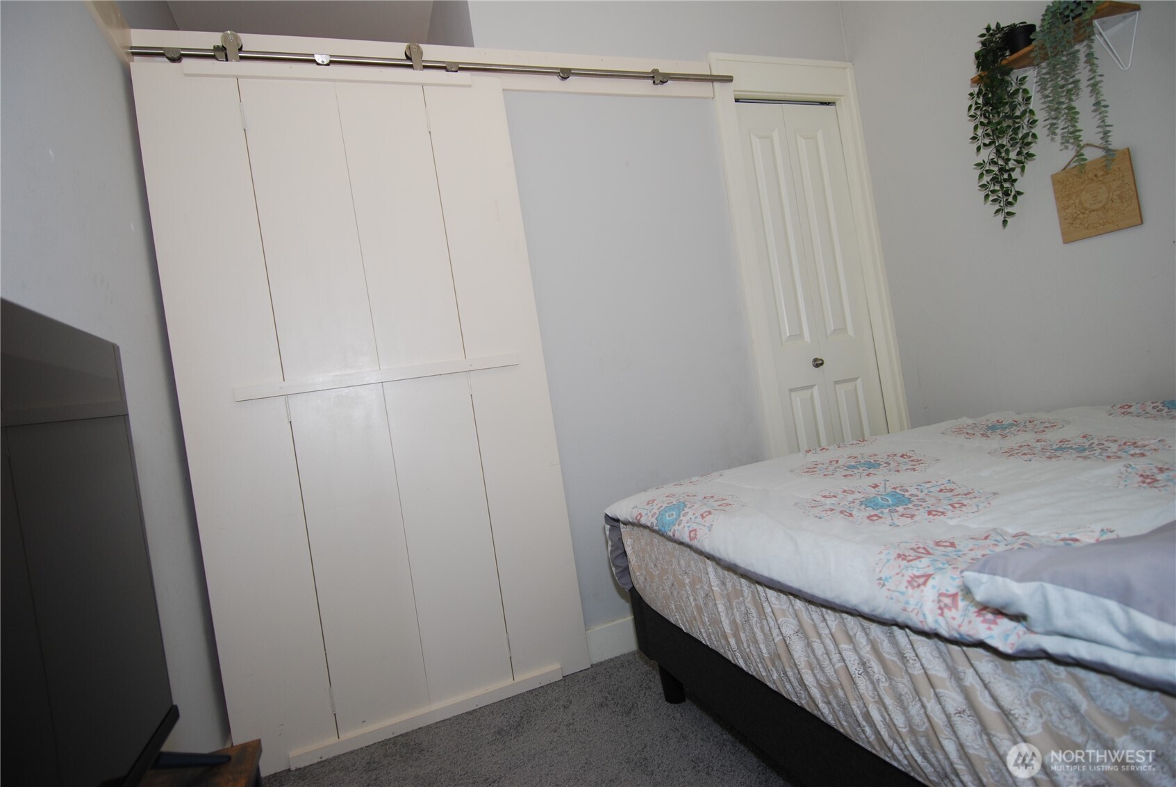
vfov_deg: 67.5
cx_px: 588
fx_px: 589
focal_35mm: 18
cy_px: 394
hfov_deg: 89.9
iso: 200
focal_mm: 12
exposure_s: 1/60
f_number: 4
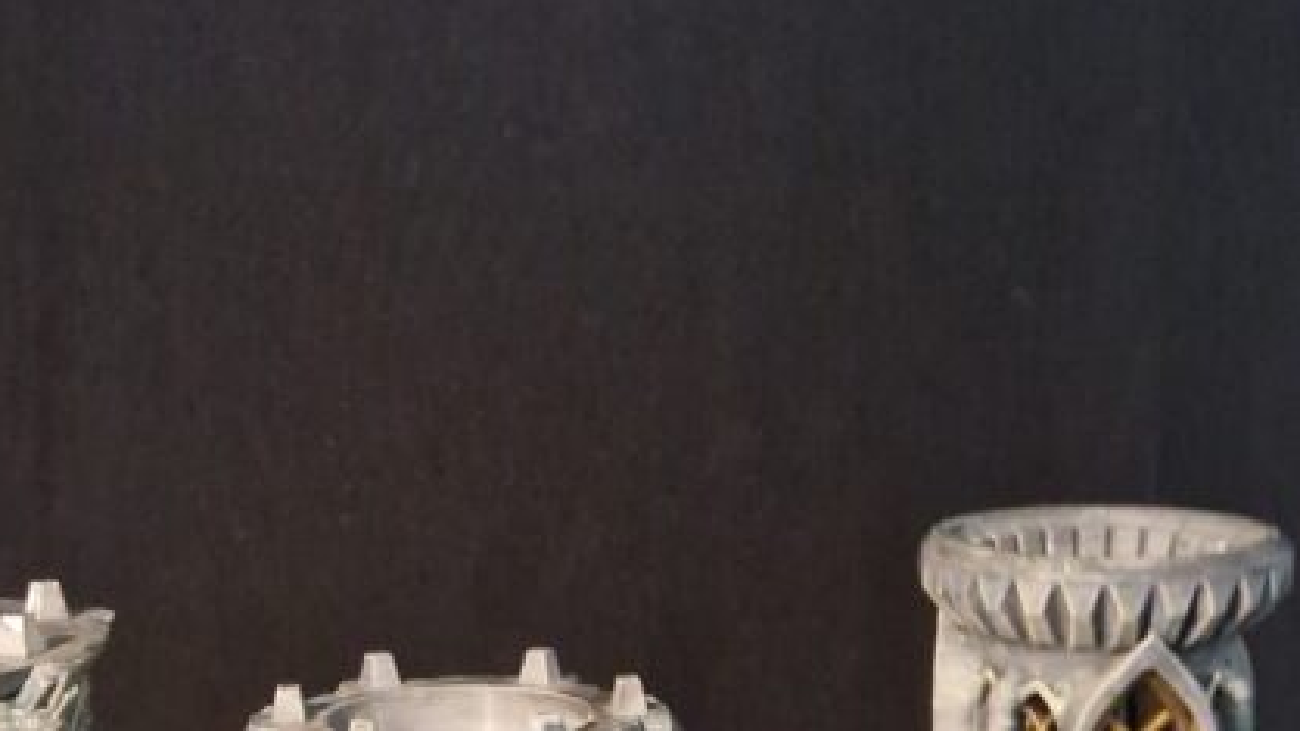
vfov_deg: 24.1
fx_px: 1654
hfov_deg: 42.6
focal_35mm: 48
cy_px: 684
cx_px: 501
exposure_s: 1/17
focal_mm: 5.4
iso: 640
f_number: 1.8
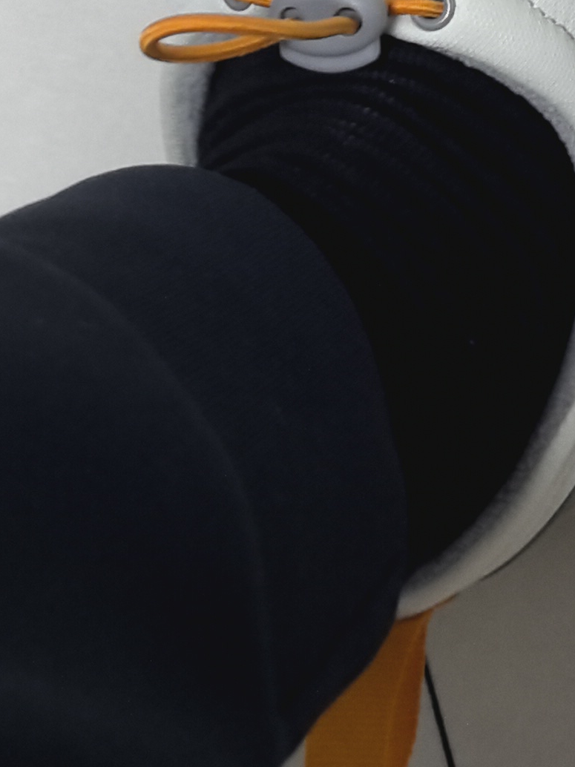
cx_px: 958
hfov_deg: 12.8
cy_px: -598
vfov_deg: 15.8
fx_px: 2371
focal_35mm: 107
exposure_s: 1/50
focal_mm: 5.75
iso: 250
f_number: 2
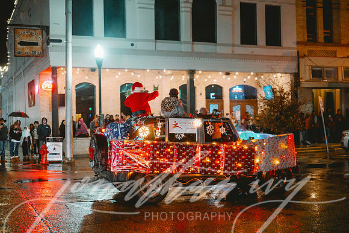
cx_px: 174
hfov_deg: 39.6
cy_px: 116
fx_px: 484
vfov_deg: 27.0
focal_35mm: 50
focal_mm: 50
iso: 5000
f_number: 2
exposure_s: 1/400
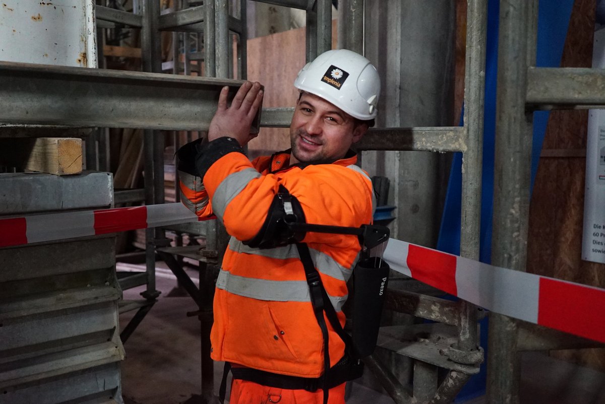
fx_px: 589
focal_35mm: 35
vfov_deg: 37.9
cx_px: 302
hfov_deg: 54.4
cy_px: 202
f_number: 4
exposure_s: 1/125
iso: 12800
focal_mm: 35
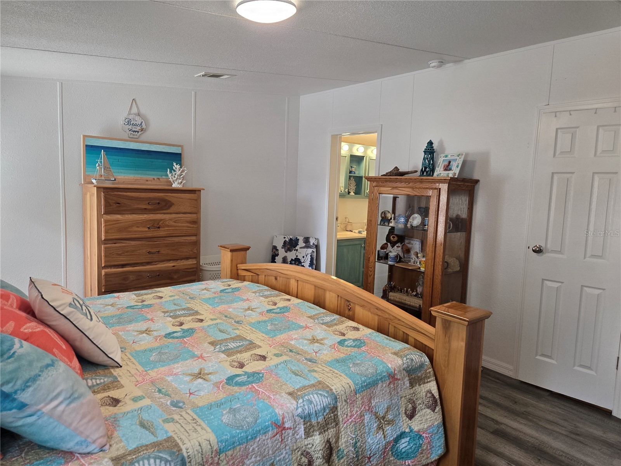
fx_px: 413
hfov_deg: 73.9
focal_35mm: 23
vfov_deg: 58.9
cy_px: 233
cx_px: 310
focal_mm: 5.4
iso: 160
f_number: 1.8
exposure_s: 1/120
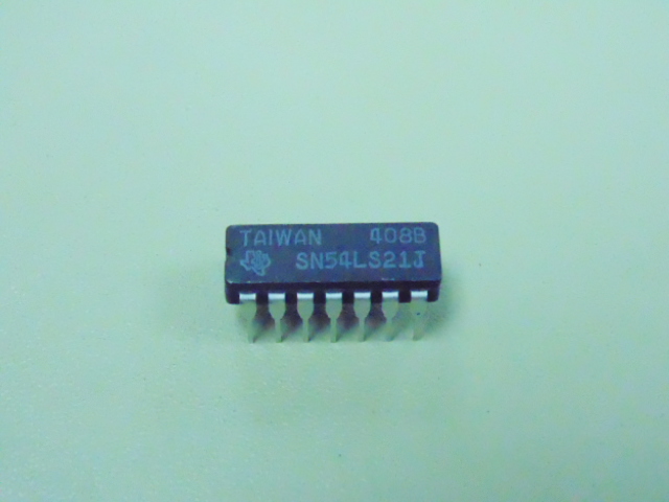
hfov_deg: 29.8
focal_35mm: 65
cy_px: 251
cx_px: 334
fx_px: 1256
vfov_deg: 22.6
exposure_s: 1/500
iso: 3200
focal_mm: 11.7
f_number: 4.1
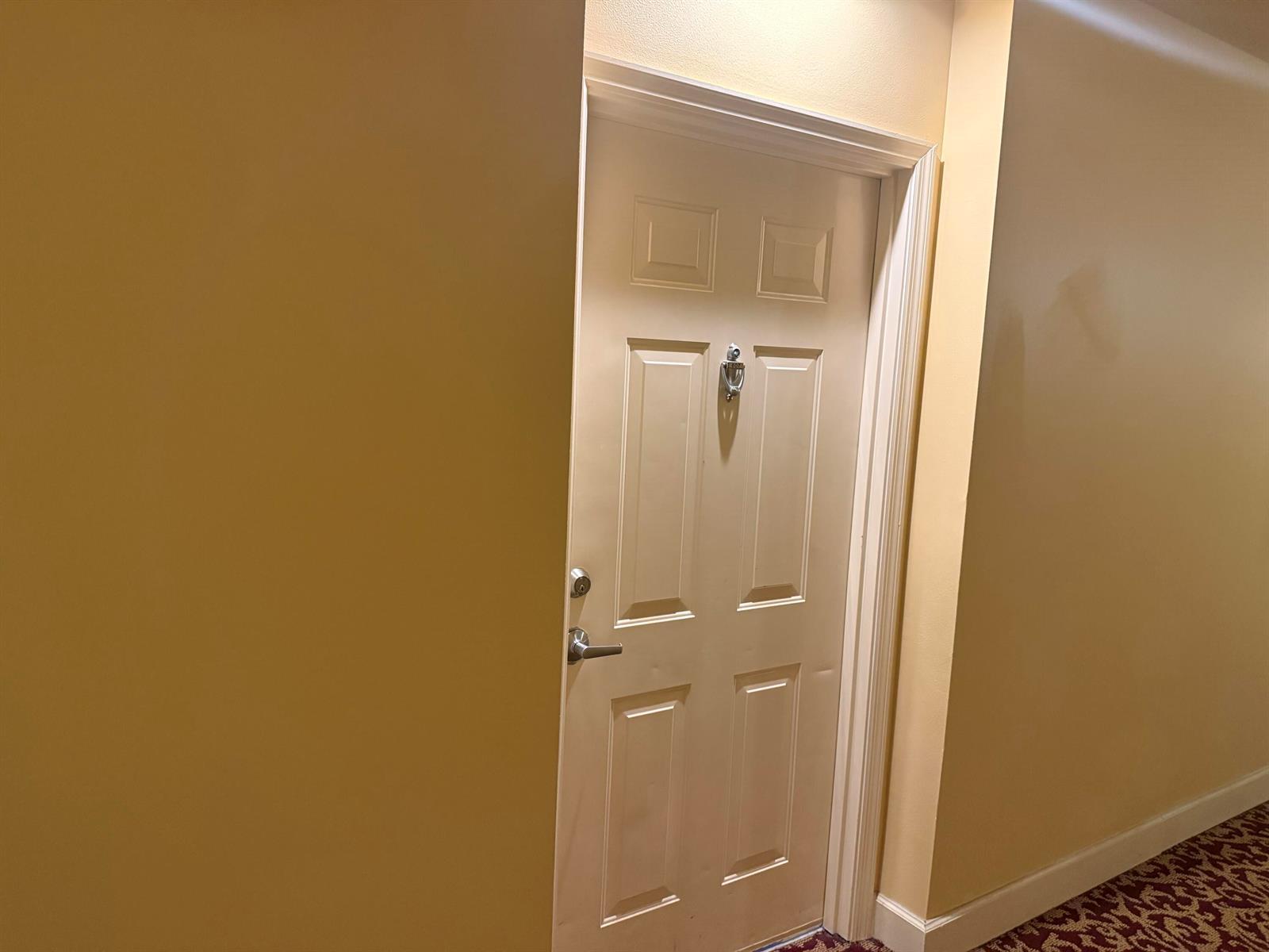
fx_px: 880
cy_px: 476
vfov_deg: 56.8
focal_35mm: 24
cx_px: 634
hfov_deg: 71.6
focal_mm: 6.76
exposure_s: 1/60
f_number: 1.78
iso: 800
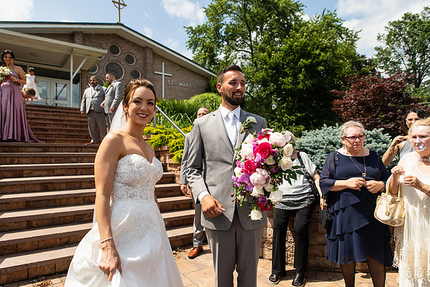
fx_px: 287
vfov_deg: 53.2
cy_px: 144
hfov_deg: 73.7
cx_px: 215
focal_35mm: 24
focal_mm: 24
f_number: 4
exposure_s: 1/1000
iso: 125
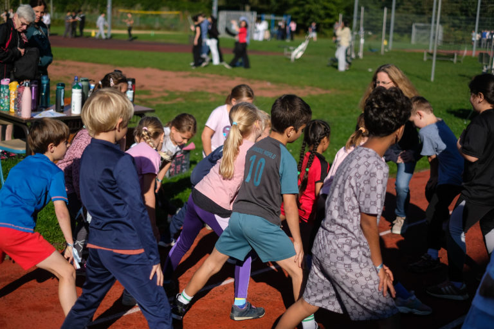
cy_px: 164
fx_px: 727
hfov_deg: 37.5
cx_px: 247
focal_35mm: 53
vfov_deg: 25.5
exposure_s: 1/16000
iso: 200
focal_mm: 35
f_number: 1.6
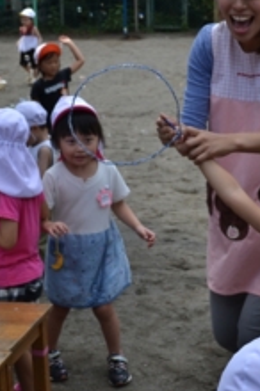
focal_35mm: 82
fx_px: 891
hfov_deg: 16.4
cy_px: 211
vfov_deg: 24.8
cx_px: 230
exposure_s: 1/200
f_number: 7.1
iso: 100
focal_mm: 30
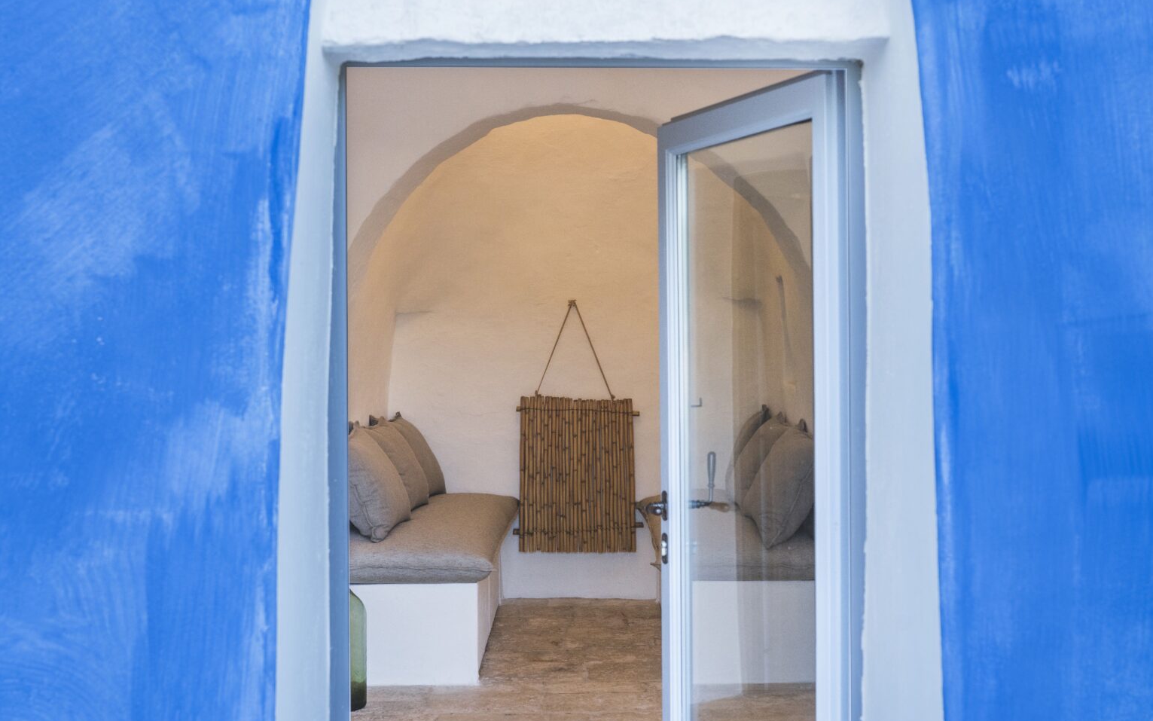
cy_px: 381
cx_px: 577
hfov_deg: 43.5
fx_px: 1446
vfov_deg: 28.0
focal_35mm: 46
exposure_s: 1/250
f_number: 7.1
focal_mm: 45
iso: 1250
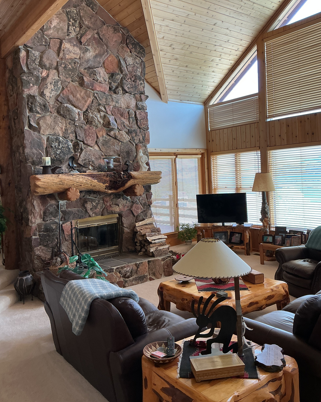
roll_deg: +2.3
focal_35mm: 31
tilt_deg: -2.4
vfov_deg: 57.1
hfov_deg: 47.1
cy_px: 189
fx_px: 368
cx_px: 158
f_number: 1.8
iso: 50
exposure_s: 1/120
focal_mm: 3
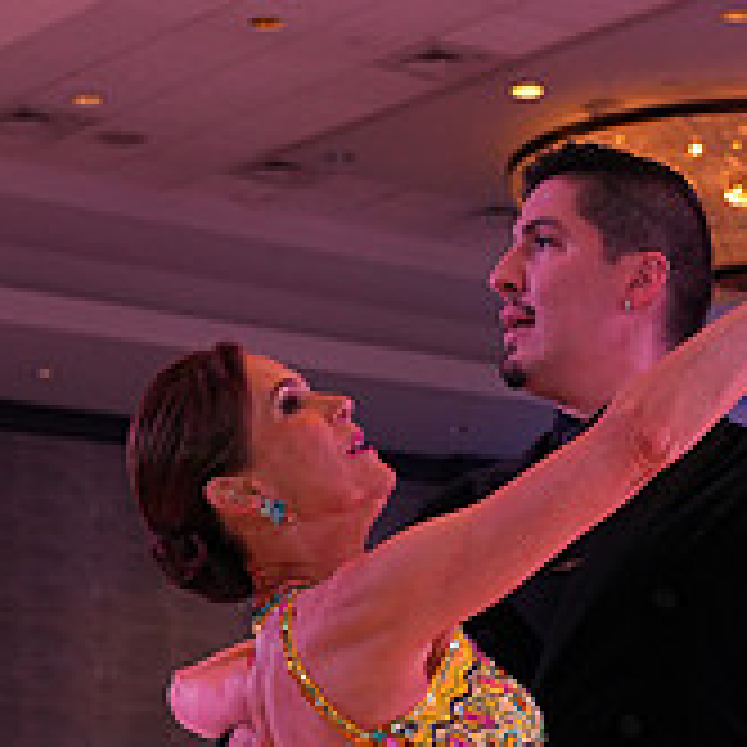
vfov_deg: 13.1
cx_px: 668
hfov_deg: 13.8
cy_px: 1156
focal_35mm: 125
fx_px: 3052
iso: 1600
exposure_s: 1/200
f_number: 4.5
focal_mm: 42
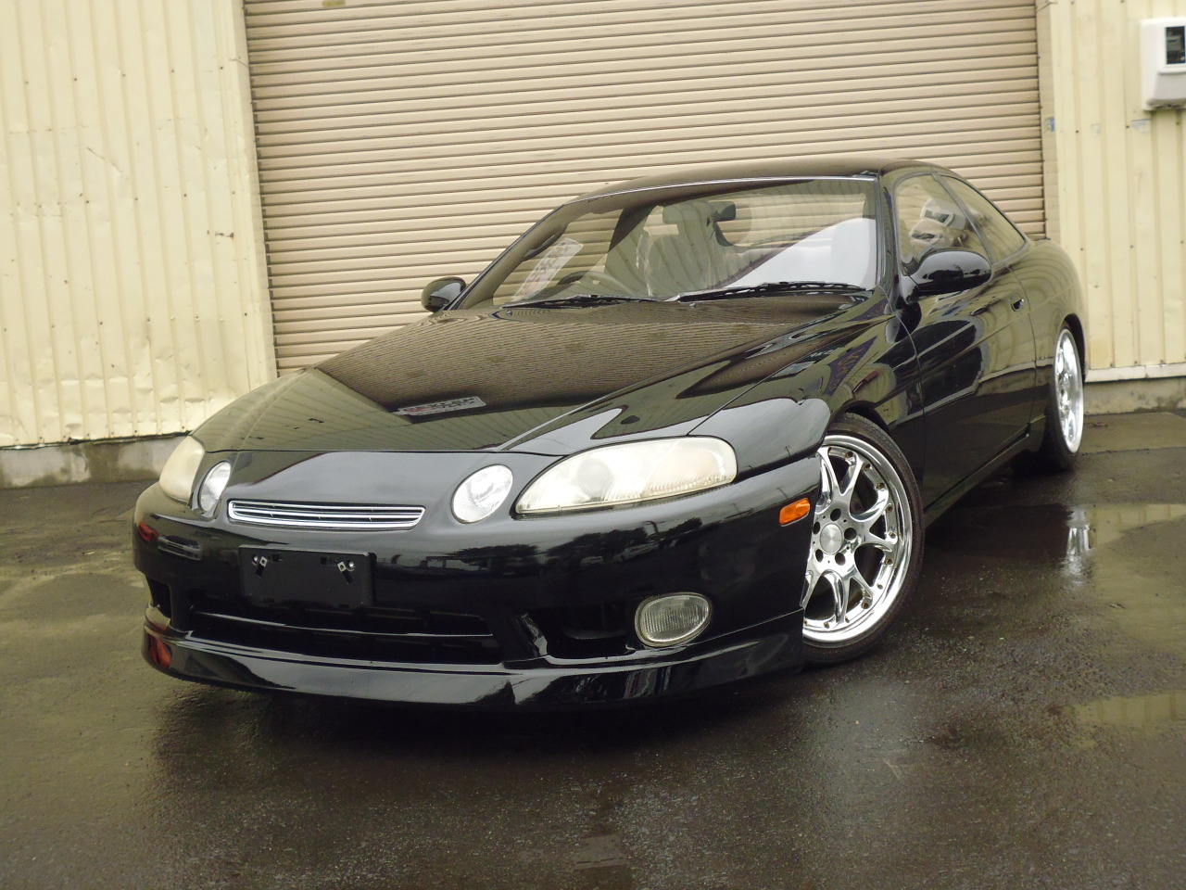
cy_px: 445
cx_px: 593
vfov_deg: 31.5
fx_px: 1576
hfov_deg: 41.2
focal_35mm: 46
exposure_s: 1/80
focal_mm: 8.1
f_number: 3.8
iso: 320
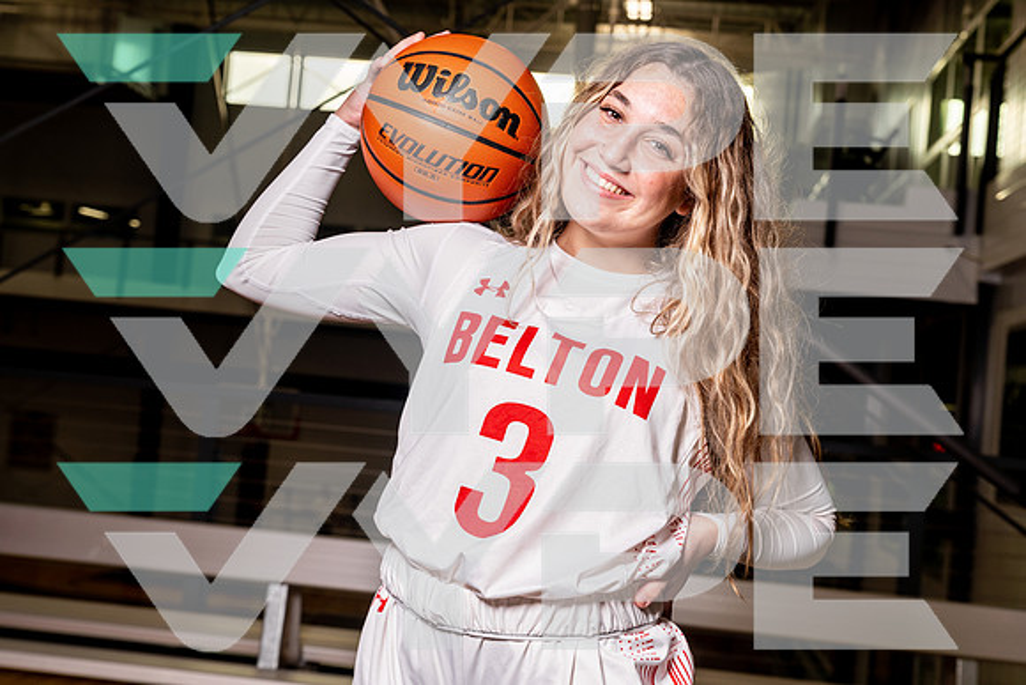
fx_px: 1425
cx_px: 513
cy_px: 342
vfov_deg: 27.0
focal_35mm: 50
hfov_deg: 39.6
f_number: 5.6
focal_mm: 50
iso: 100
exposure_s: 1/125
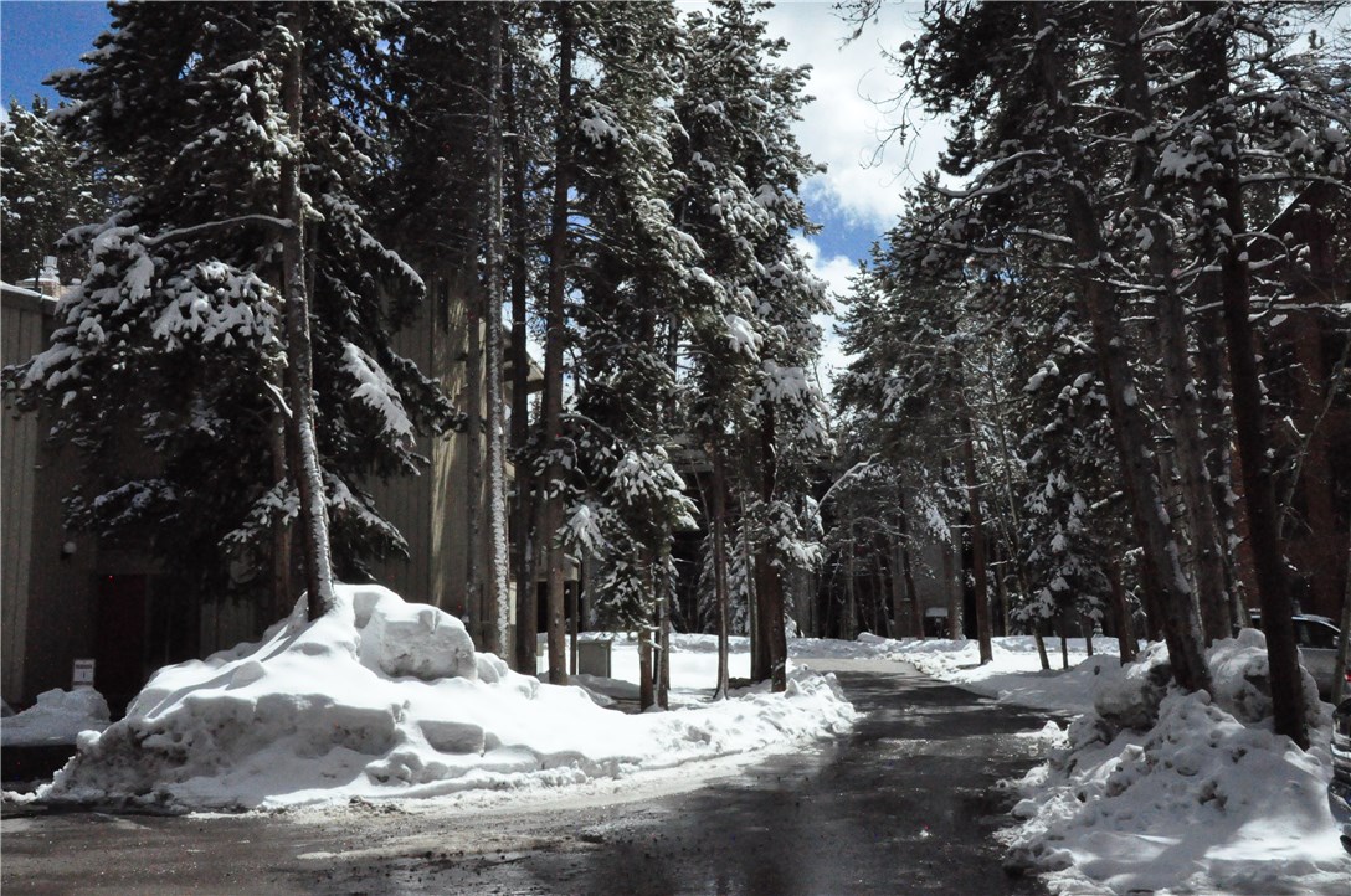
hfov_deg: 51.3
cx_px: 676
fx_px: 1405
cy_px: 448
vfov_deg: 35.4
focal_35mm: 38
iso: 6400
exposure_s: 1/2500
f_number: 25
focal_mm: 25
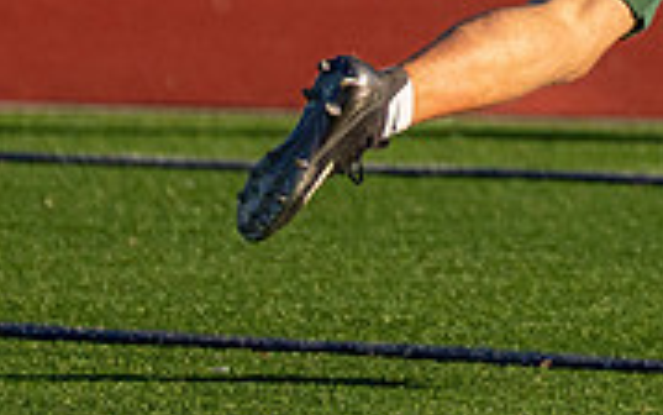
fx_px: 23027
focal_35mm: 1274
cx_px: 788
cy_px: -439
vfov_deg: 1.0
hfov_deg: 1.6
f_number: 2.8
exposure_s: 1/8000
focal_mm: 200
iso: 250
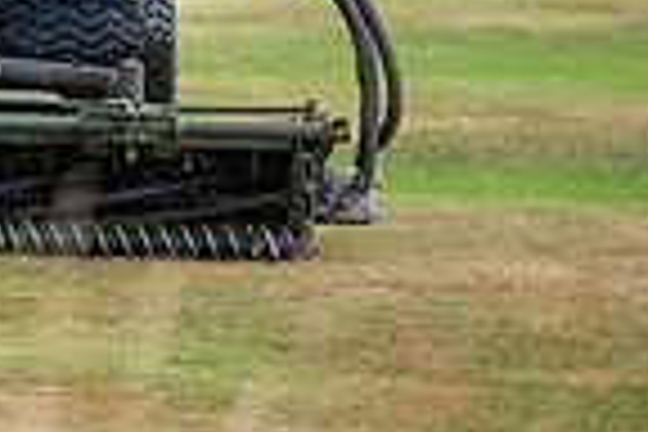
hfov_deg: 3.2
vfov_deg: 2.1
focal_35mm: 643
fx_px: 11573
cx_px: -603
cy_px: -416
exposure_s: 1/800
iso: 800
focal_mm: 160
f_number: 4
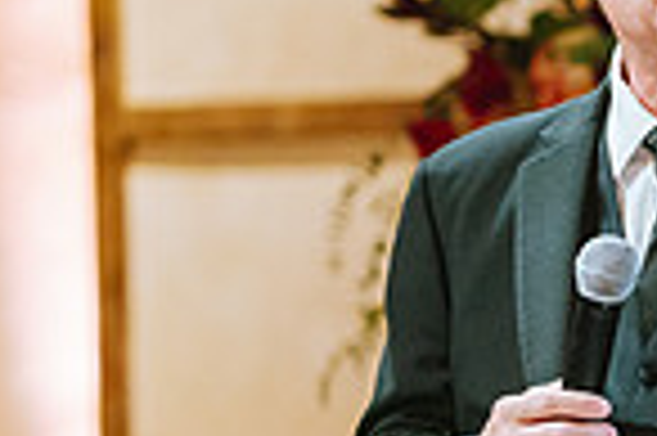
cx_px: 1256
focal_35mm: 338
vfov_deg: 4.1
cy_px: 353
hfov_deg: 6.0
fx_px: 6162
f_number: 2
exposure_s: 1/125
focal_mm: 85
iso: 2500
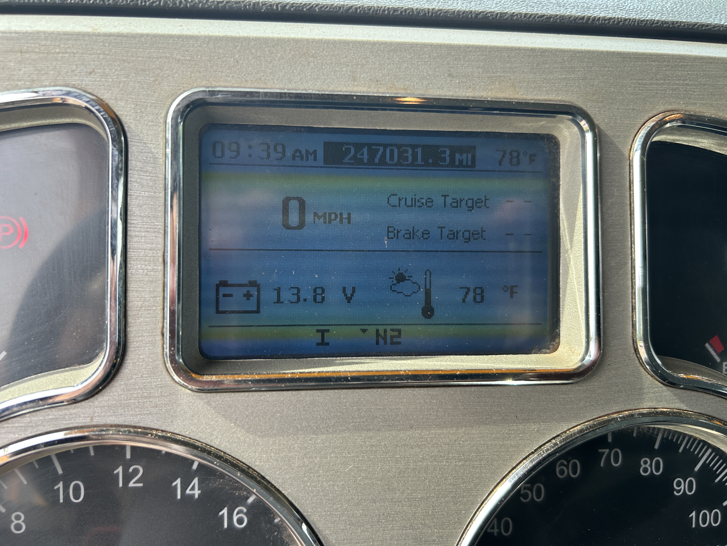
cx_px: 364
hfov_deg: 67.3
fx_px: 546
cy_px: 273
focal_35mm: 26
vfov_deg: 53.1
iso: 50
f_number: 1.5
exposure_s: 1/359
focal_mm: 5.7
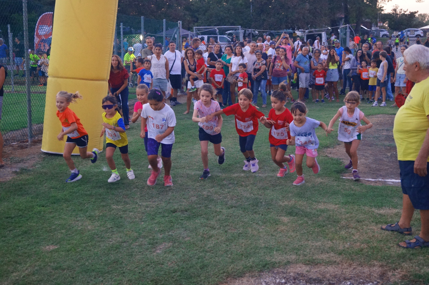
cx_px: 214
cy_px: 142
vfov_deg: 29.8
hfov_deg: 43.6
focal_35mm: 45
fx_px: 536
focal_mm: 30
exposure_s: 1/125
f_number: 4.5
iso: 2500
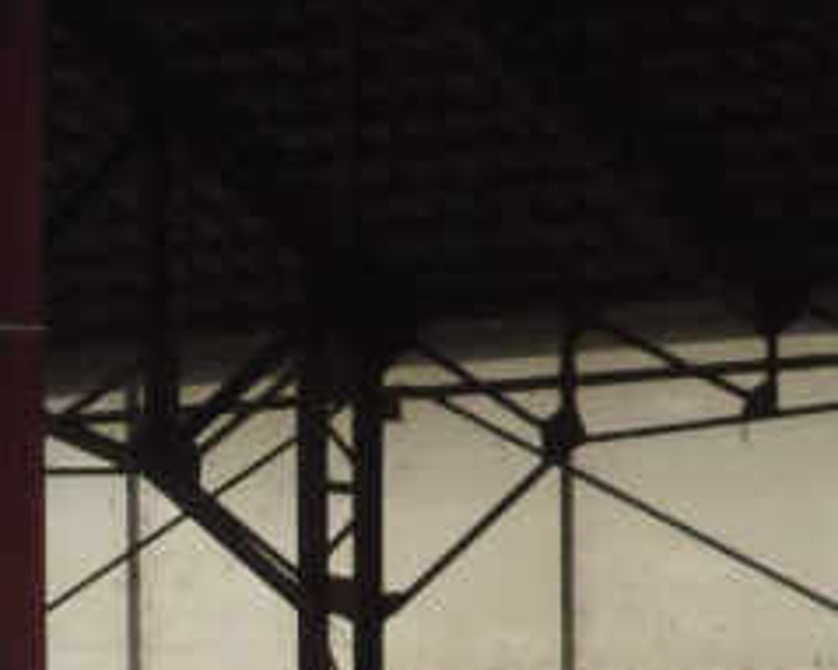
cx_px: -1041
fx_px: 10834
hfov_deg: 4.4
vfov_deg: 3.5
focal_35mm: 437
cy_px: 1263
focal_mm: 16
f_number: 4.9
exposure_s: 1/80
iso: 125
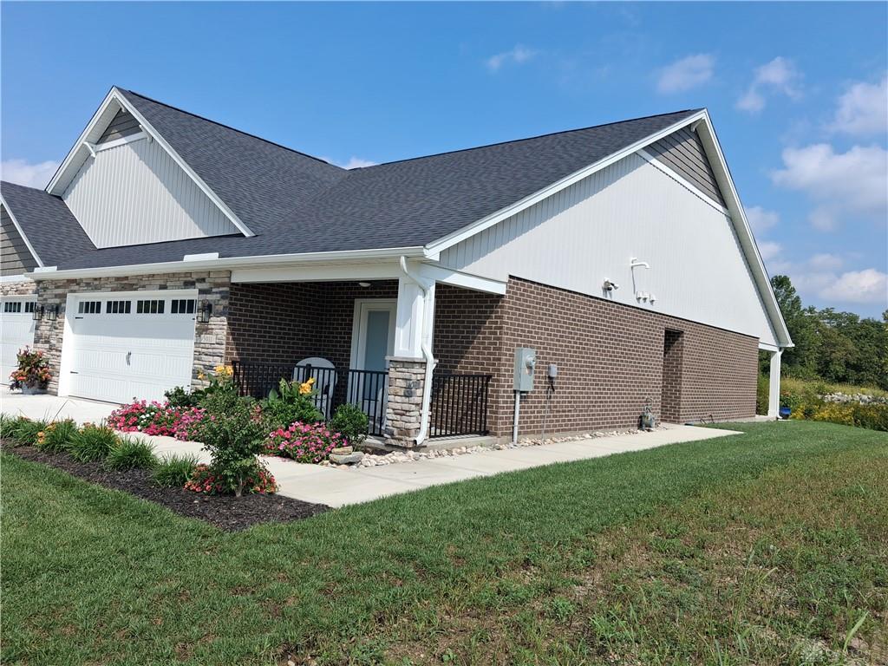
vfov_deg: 51.4
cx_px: 444
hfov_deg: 65.3
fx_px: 693
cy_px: 333
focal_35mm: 27
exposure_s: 1/685
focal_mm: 4
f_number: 1.8
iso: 25
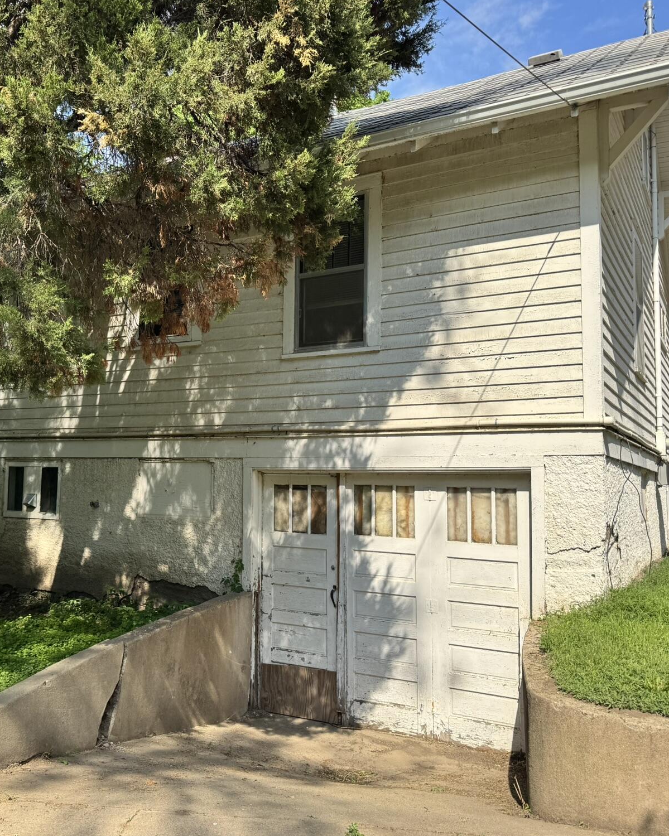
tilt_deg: +5.1
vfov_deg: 55.7
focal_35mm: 32
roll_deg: -1.3
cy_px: 413
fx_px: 792
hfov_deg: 45.0
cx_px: 218
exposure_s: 1/2959
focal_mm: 6.76
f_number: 1.78
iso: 80
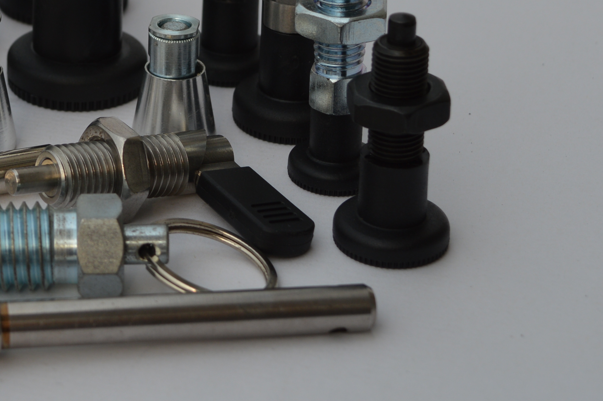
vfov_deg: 11.7
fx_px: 1941
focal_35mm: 116
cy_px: 14
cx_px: 7
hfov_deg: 17.3
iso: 100
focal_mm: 34
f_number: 7.1
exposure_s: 1/200
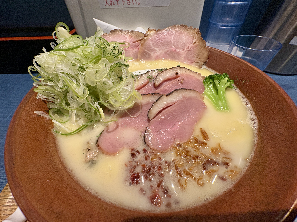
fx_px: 120
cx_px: 148
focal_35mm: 14
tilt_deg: -48.8
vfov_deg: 85.7
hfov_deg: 102.1
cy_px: 111
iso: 160
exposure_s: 1/100
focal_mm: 2.22
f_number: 2.2
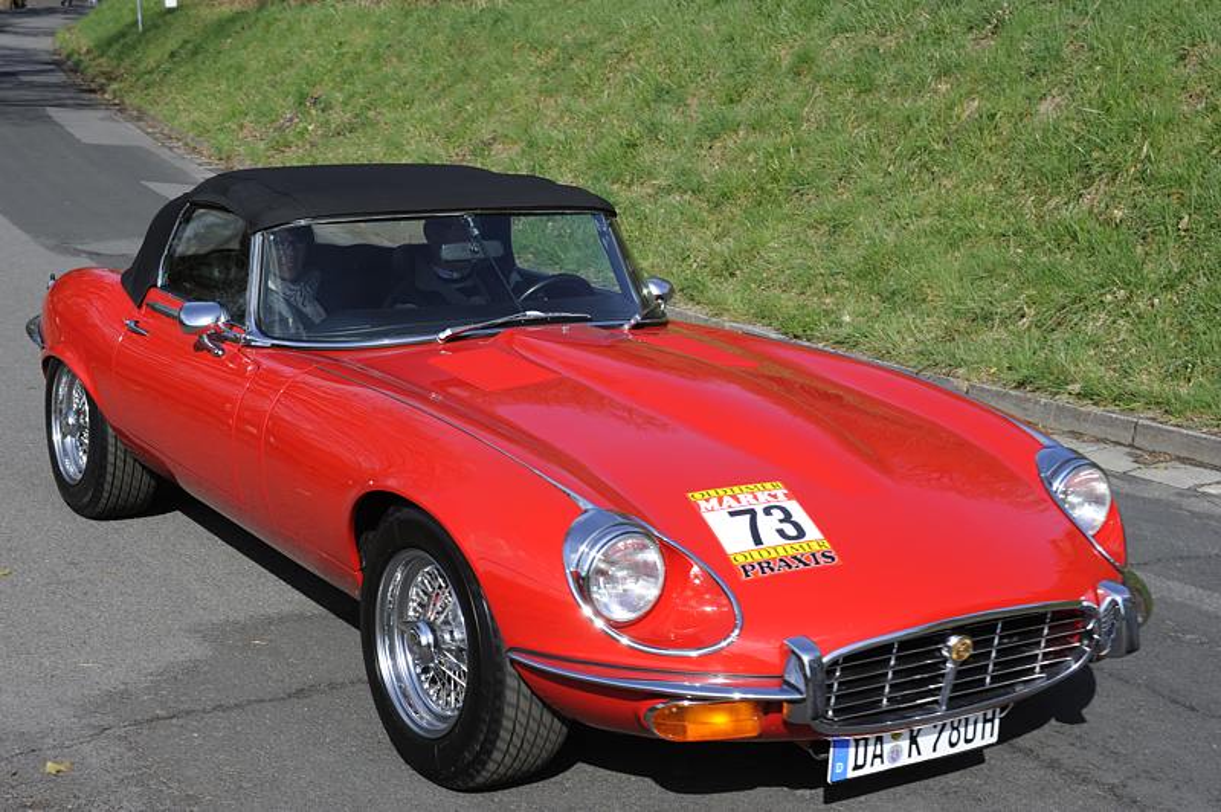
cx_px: 610
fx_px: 1898
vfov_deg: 24.2
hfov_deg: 35.7
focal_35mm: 56
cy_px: 406
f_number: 13
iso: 320
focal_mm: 56
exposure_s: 1/320
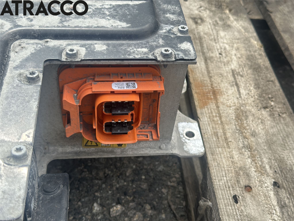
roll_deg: -5.4
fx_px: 408
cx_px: 147
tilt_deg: -40.2
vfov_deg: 30.3
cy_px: 110
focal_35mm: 48
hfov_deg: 39.7
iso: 64
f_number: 1.78
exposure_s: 1/590
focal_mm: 6.86
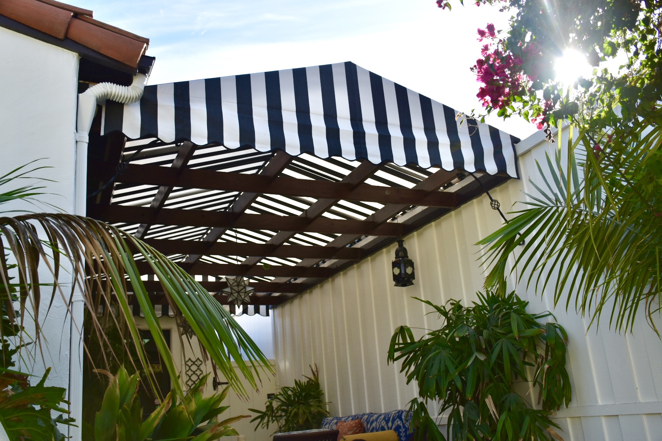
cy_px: 220
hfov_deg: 55.1
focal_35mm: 34
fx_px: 634
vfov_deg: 38.4
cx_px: 331
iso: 160
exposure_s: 1/640
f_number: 3.8
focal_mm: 23
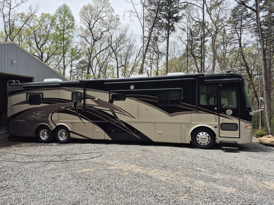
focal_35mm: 23
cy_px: 102
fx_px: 182
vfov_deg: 58.9
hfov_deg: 73.9
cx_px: 137
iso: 25
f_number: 1.8
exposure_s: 1/1600
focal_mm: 5.4
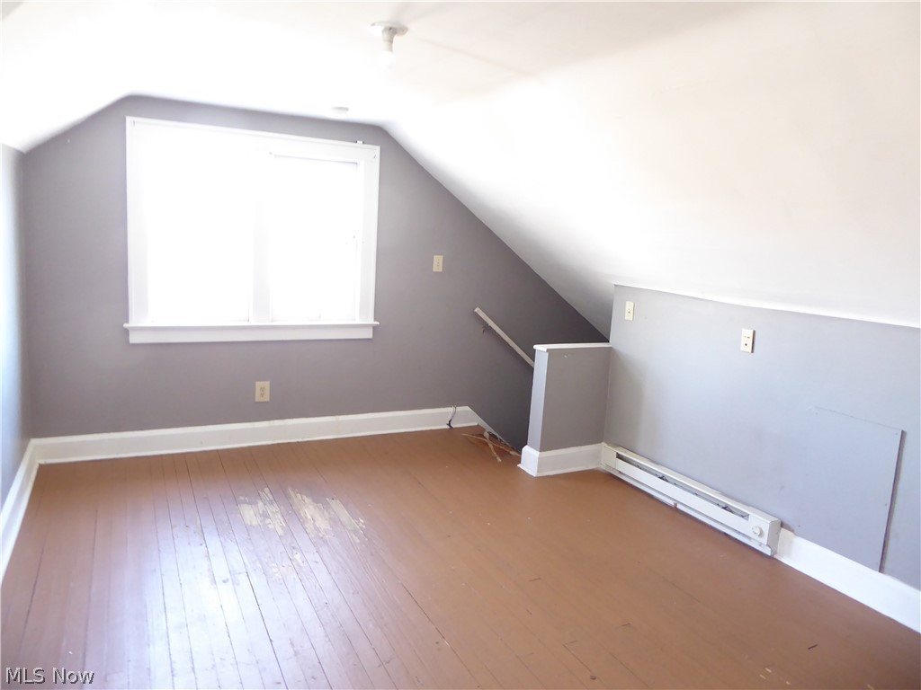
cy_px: 345
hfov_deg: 69.4
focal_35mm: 25
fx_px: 665
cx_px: 460
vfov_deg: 54.9
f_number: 3.3
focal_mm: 4.3
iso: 400
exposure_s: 1/8
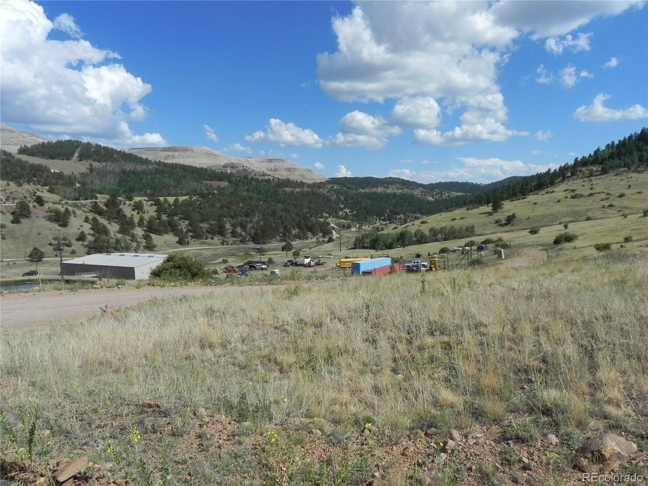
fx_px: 487
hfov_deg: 67.3
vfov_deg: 53.1
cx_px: 324
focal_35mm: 26
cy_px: 243
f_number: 8
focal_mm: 4.6
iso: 160
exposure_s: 1/732
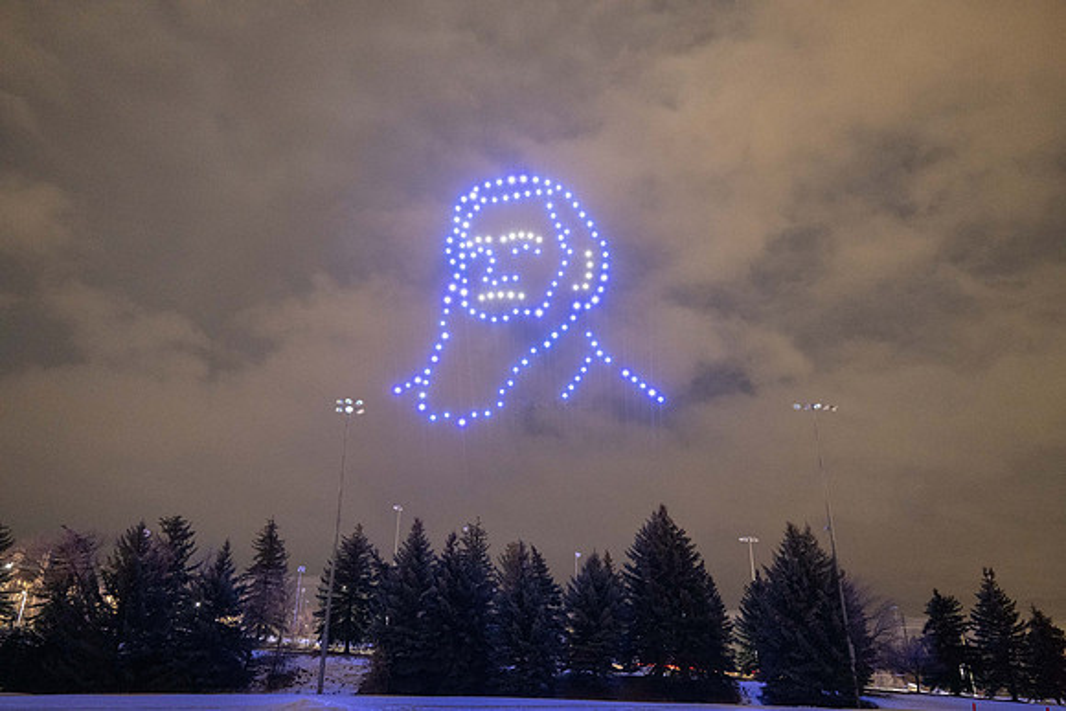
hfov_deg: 68.4
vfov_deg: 48.8
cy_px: 356
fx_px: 785
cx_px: 533
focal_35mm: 26
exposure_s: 1/1.67
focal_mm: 26.5
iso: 6400
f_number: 4
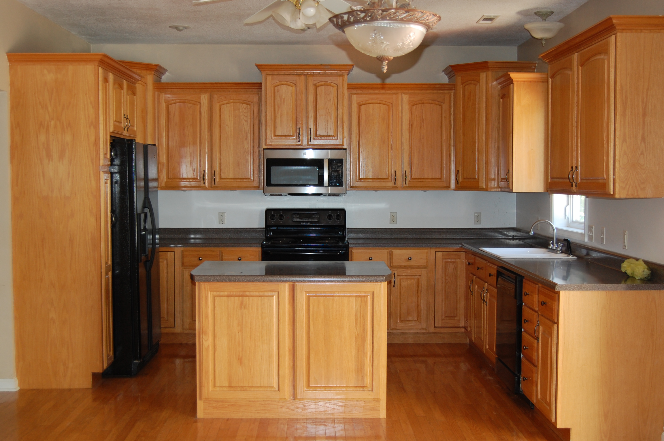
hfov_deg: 43.6
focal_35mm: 45
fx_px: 829
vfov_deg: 29.8
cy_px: 220
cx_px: 332
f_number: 4.2
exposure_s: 1/60
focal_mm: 30
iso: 400
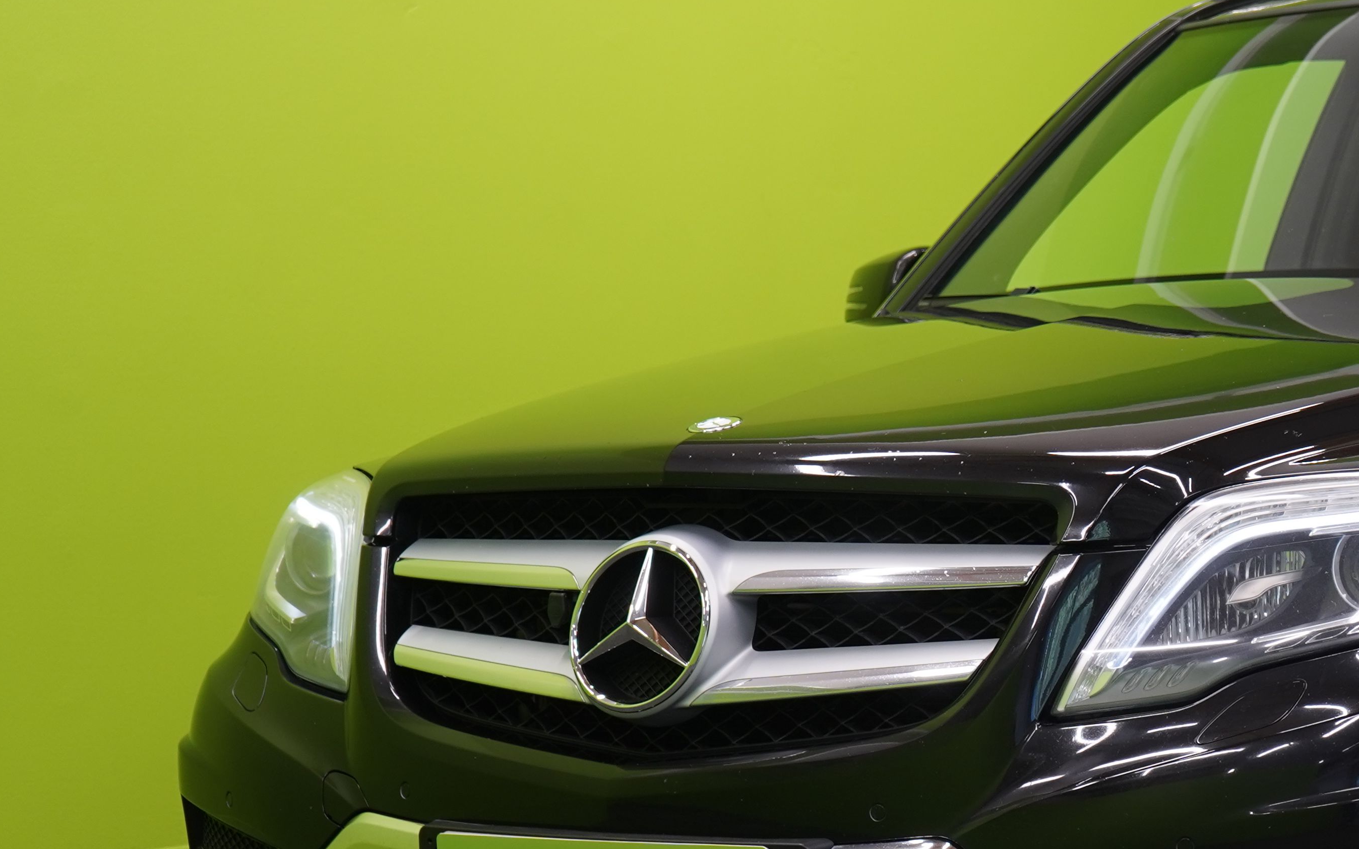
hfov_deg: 16.0
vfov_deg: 10.3
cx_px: 1427
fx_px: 4704
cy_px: 591
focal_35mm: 127
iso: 400
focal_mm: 56
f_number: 5
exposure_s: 1/40
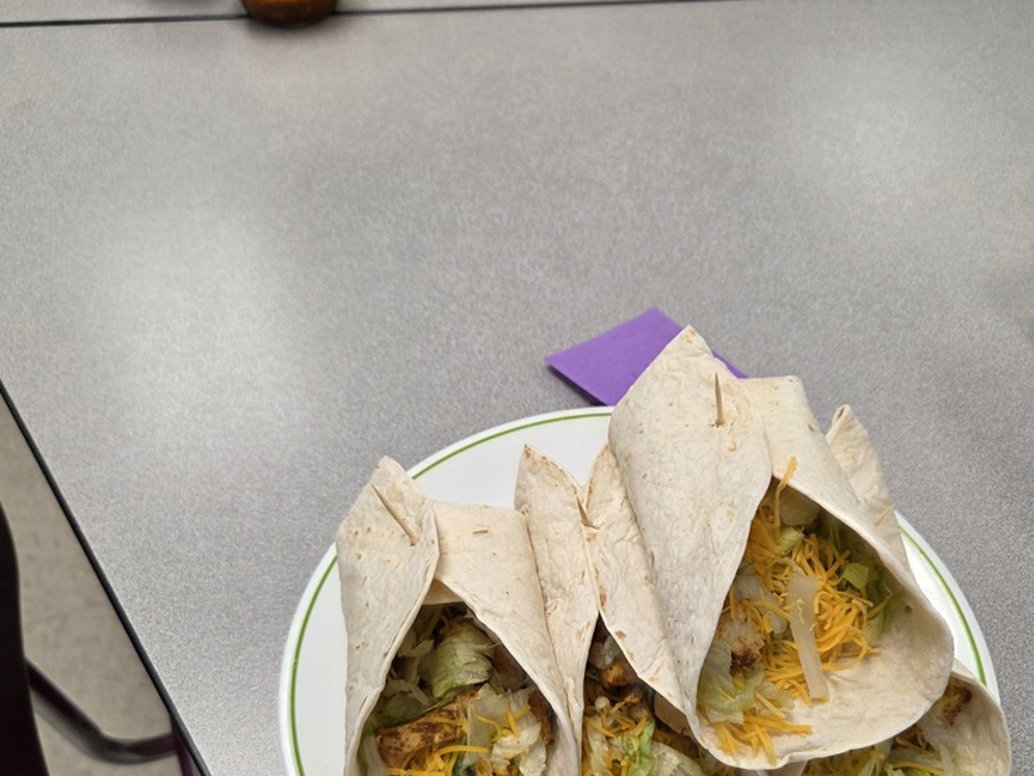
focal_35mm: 32
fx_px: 956
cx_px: 562
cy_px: 533
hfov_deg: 56.7
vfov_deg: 43.4
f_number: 1.8
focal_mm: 5.4
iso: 125
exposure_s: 1/120
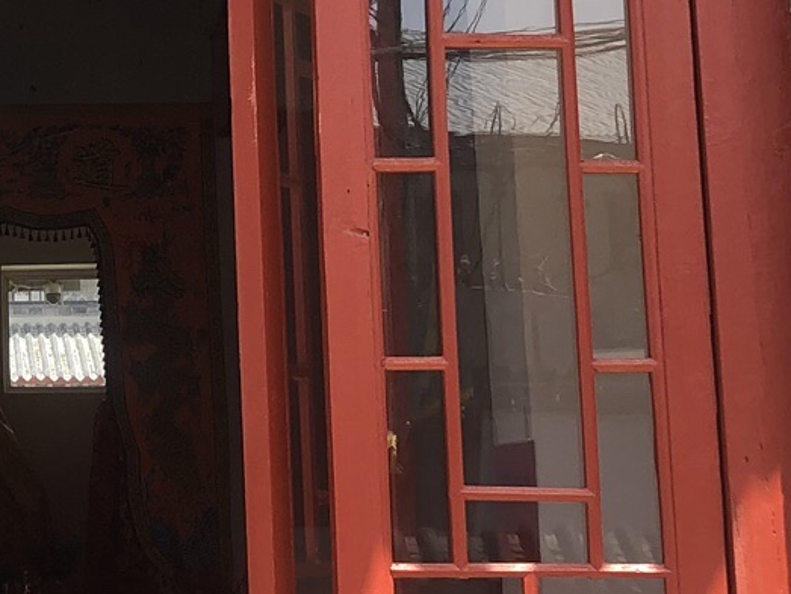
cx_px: -68
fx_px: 2447
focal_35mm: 107
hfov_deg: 17.8
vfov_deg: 13.7
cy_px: 5
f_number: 1.8
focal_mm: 3.99
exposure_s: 1/375
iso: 20
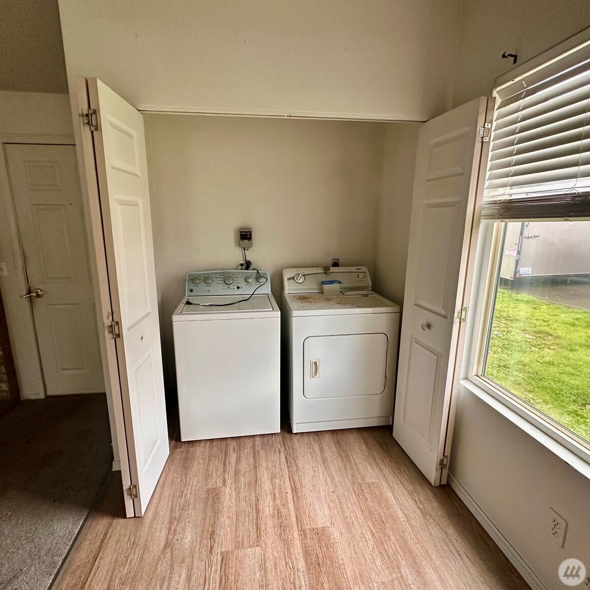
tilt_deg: -11.8
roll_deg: -0.5
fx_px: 328
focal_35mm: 17
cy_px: 289
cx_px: 285
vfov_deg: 84.0
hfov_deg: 83.9
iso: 250
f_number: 2.2
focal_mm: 2.22
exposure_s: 1/99
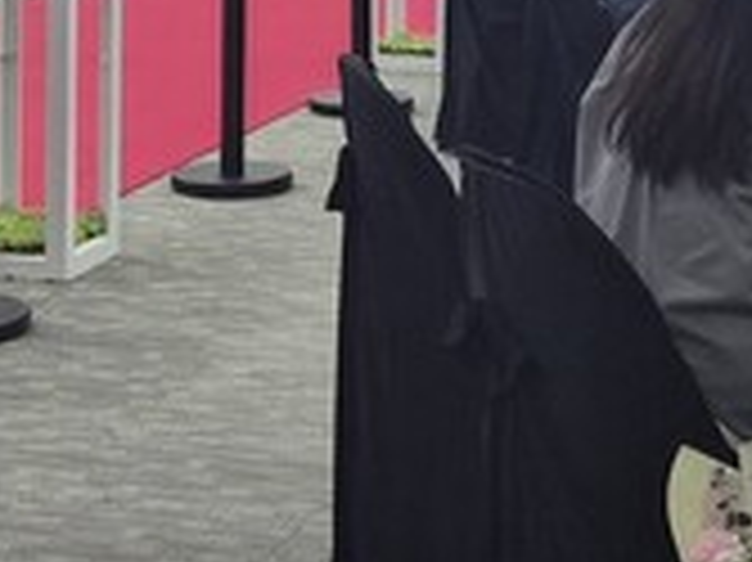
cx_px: 356
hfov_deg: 15.1
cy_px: -443
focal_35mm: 131
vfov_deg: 10.6
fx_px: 2844
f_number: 1.8
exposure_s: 1/120
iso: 160
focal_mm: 5.4
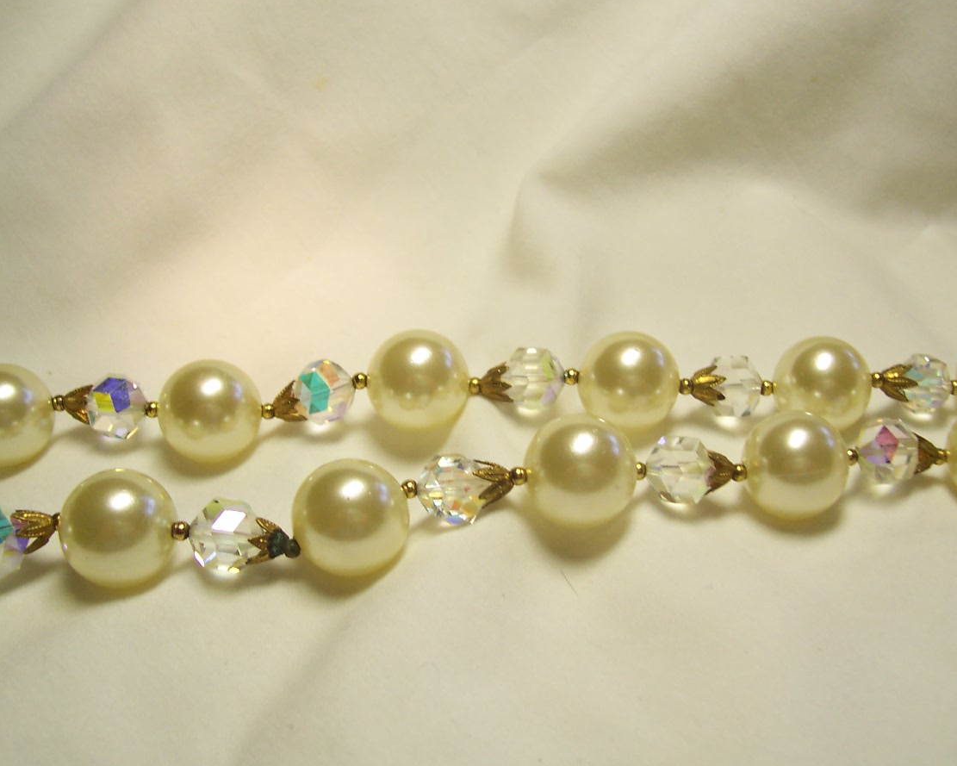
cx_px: 502
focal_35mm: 39
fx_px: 1105
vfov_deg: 38.2
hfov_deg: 46.8
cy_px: 383
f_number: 2.8
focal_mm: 5.6
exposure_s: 1/90
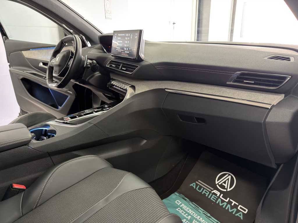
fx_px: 207
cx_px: 149
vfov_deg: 56.8
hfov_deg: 71.6
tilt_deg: -18.6
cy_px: 112
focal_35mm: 24
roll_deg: +1.5
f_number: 1.78
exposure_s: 1/25
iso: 400
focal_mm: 6.76
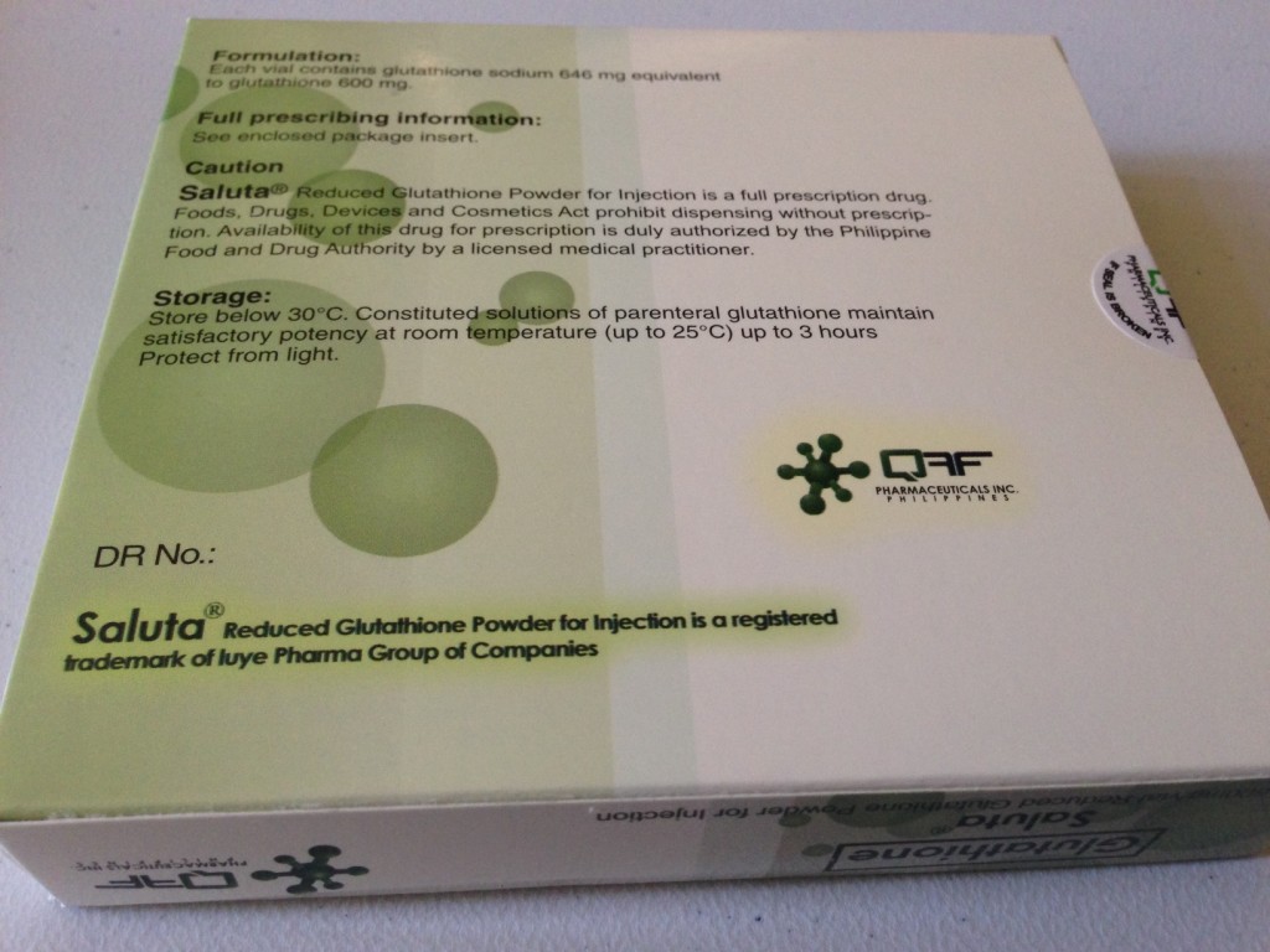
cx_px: 635
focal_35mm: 33
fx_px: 1211
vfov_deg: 42.9
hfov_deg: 55.4
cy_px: 476
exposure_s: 1/20
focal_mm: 4.12
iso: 160
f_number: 2.4
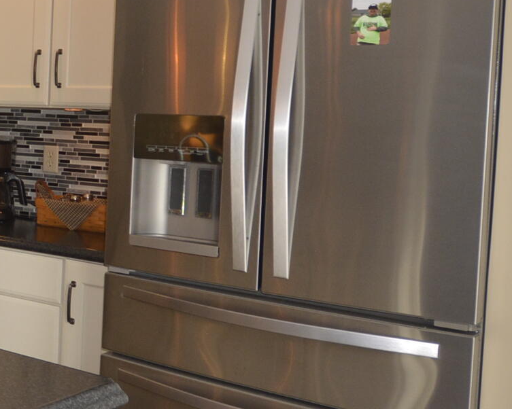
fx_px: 848
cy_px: 143
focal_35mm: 56
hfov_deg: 25.5
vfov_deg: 27.0
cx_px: -251
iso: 400
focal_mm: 10
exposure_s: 1/125
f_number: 4
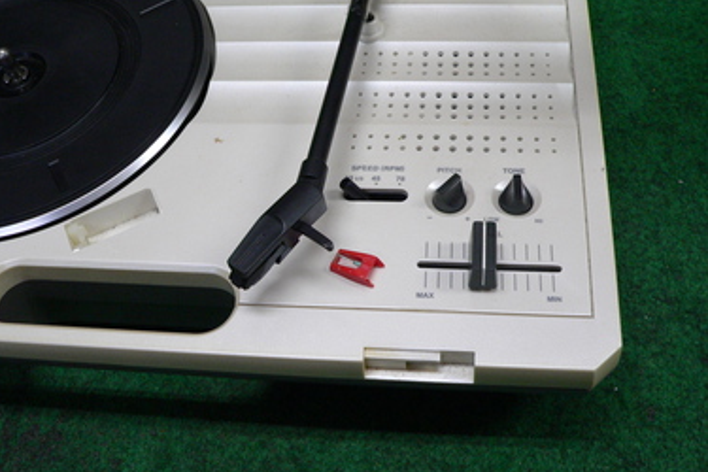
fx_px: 787
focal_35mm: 40
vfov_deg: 33.4
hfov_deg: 48.5
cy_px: 246
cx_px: 353
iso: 200
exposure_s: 1/50
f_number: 2.8
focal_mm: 6.4
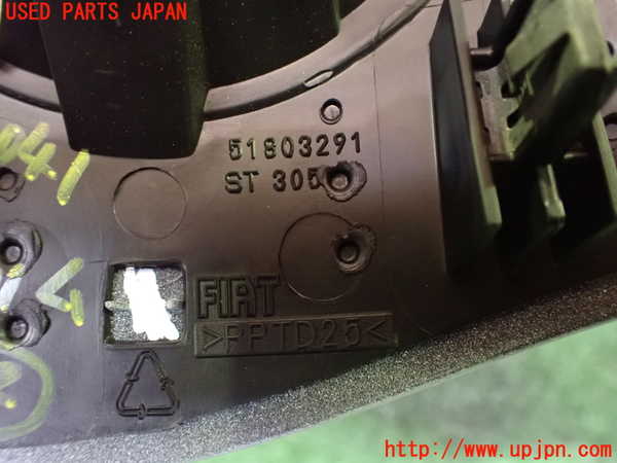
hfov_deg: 60.0
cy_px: 232
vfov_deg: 46.8
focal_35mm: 30
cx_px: 308
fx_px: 535
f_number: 2.3
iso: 1250
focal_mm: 5.4
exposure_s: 1/30
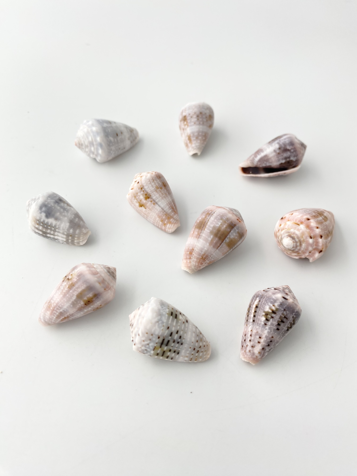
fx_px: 358
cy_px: 238
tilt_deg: -52.7
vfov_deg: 67.3
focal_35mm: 26
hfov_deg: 53.1
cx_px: 178
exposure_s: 1/315
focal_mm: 4.25
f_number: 1.8
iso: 32
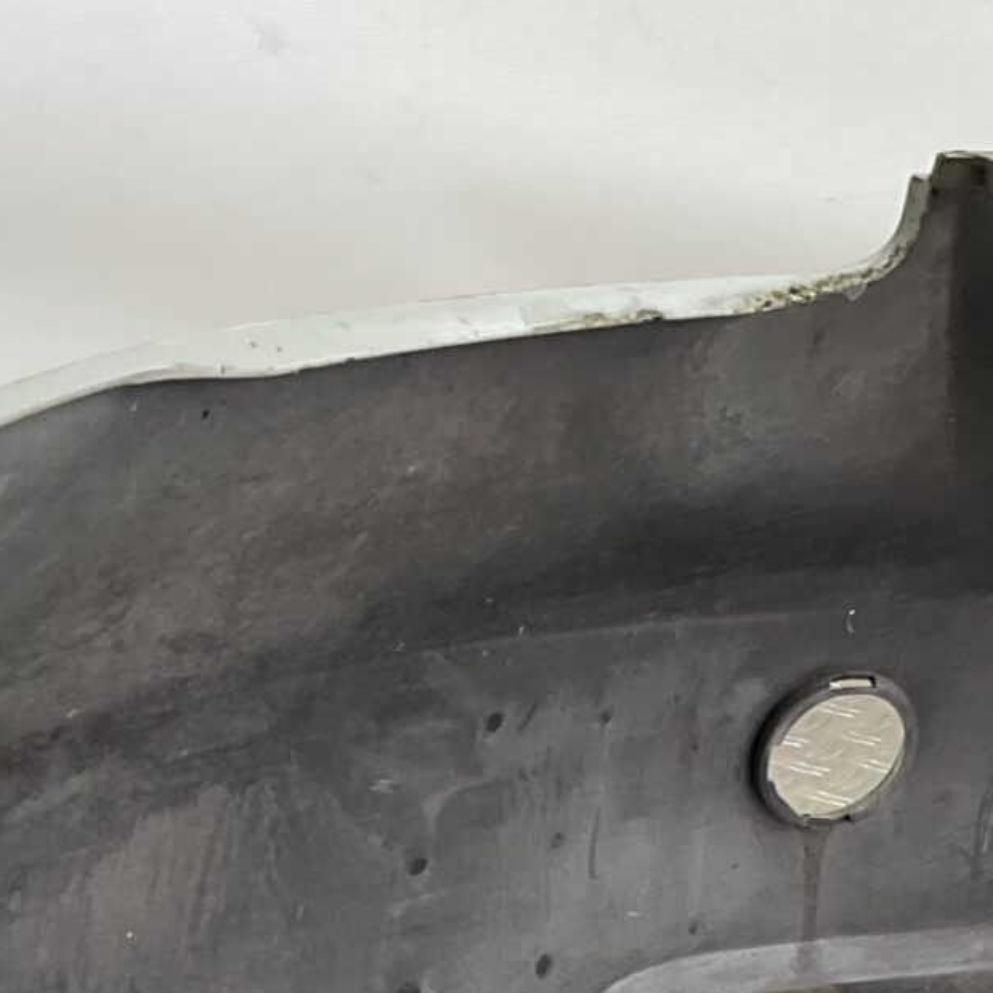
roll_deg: -10.3
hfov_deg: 16.3
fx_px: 3440
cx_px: 842
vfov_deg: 15.6
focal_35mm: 106
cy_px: 1307
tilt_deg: -26.4
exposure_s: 1/120
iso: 25
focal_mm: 3
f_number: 1.8
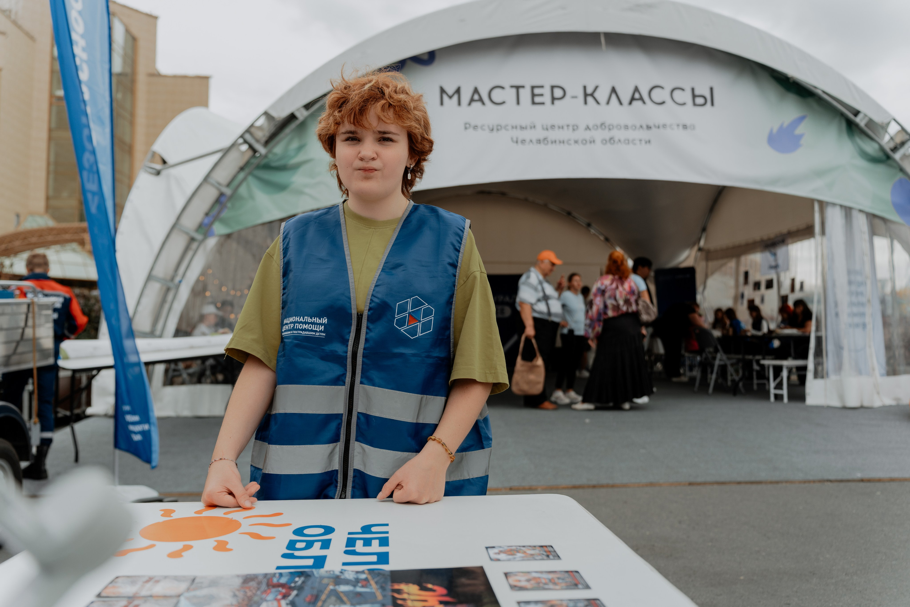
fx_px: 708
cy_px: 304
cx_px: 455
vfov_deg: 46.4
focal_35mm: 28
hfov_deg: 65.5
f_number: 3.2
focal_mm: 28
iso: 250
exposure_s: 1/1250
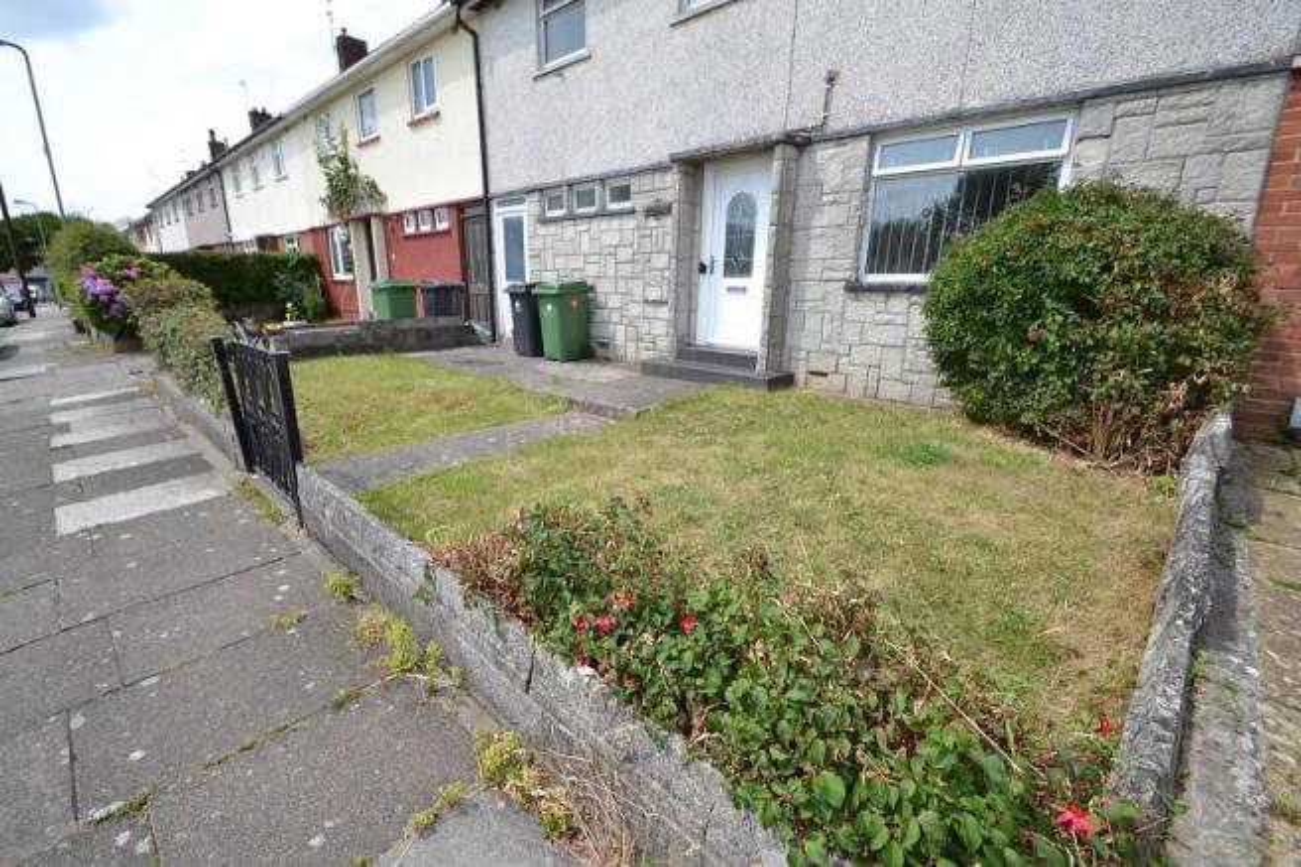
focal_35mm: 15
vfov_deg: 77.3
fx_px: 542
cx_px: 650
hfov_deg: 100.4
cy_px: 434
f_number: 7.1
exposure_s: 1/200
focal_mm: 10
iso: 100
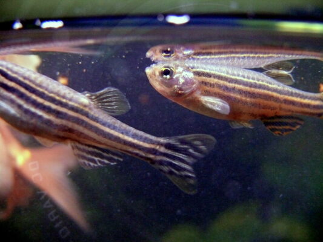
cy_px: 121
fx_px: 327
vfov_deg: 40.7
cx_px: 162
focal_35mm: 35
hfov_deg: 52.6
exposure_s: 1/80
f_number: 2.8
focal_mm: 7.4
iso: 800
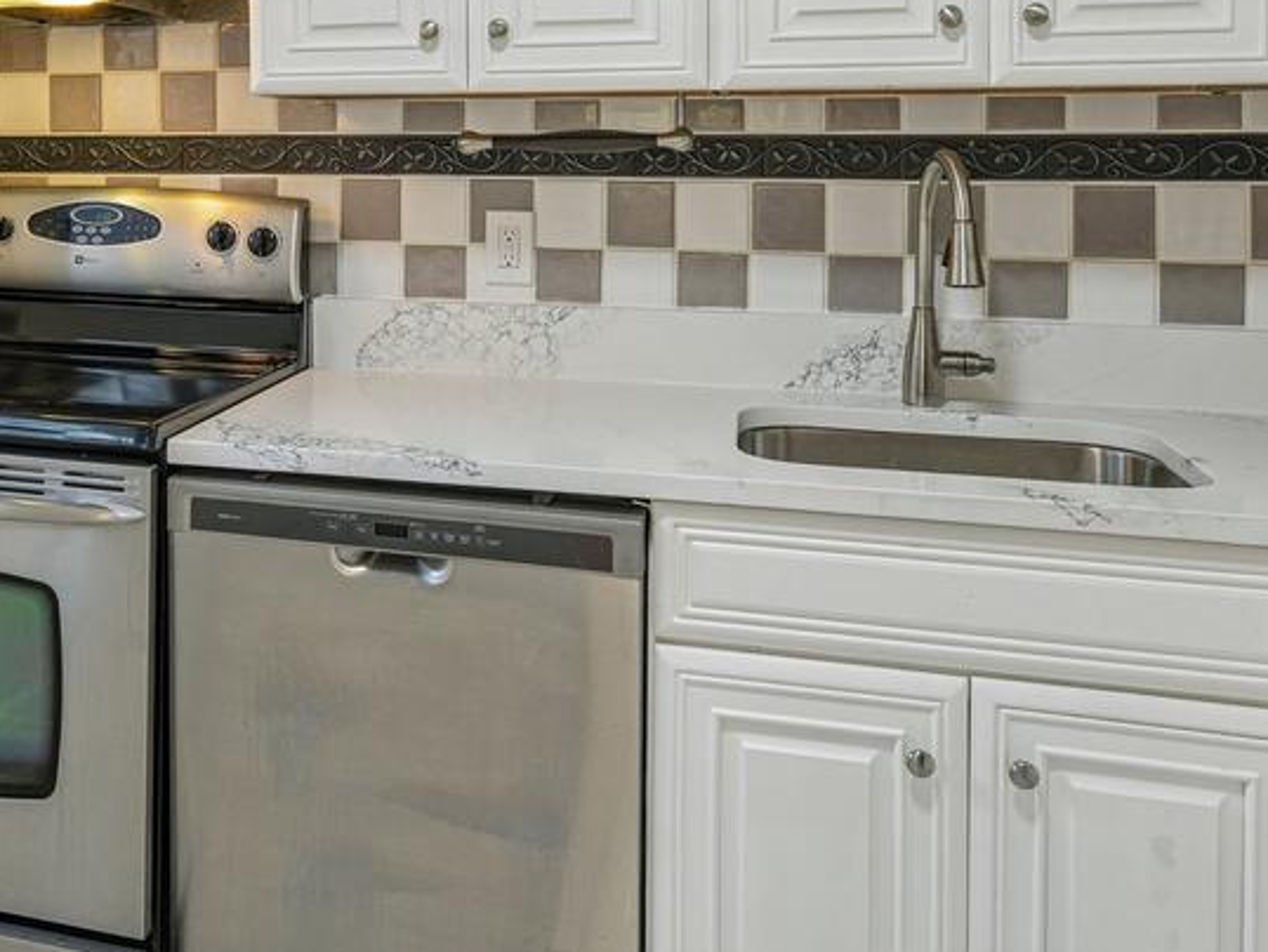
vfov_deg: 37.8
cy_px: 156
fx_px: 1319
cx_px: 297
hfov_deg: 49.0
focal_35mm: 36
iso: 100
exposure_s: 1/5
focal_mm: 14
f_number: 8
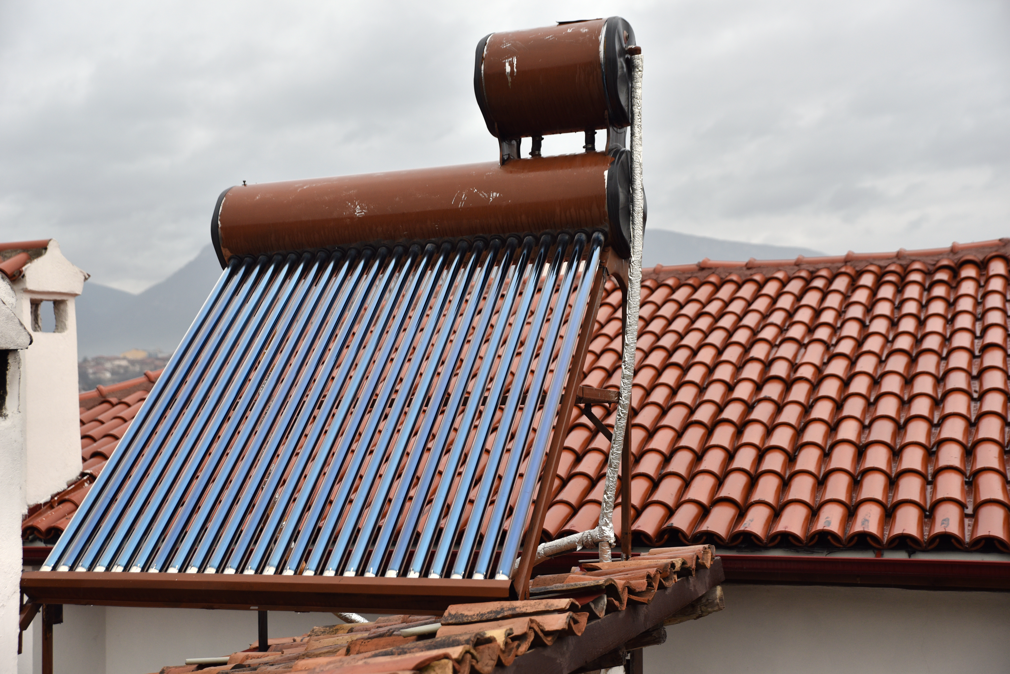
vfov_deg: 29.3
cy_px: 337
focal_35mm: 46
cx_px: 505
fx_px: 1291
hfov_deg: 42.7
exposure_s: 1/200
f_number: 3.2
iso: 500
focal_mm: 46
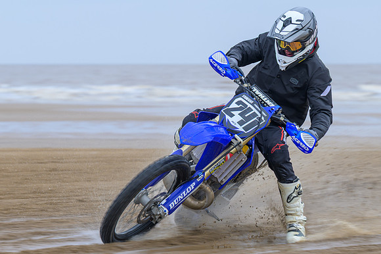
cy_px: 135
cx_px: 157
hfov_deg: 13.3
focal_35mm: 154
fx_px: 1630
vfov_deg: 8.9
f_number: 4
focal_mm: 86
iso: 80
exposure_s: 1/200
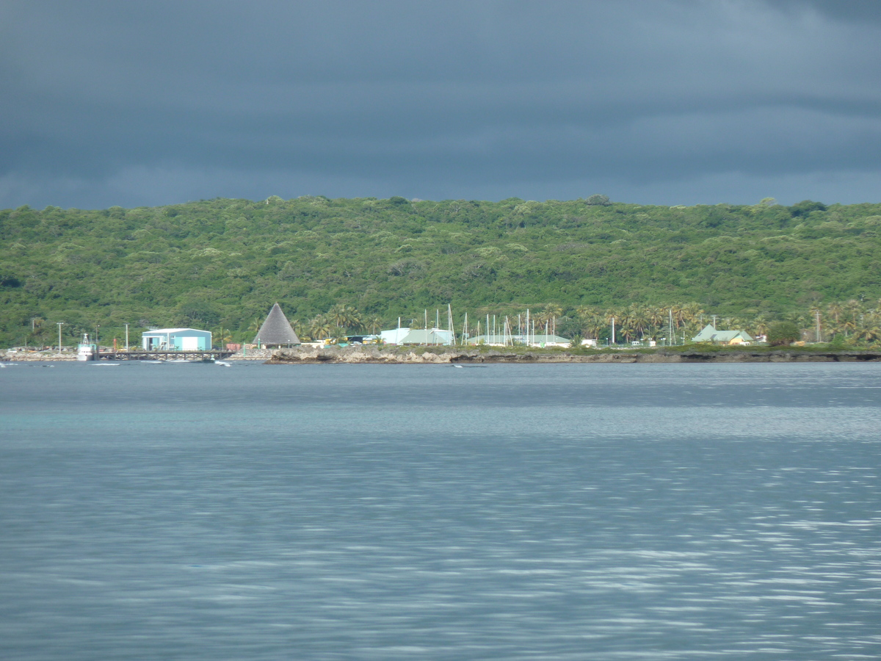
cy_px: 330
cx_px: 440
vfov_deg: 5.0
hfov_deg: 6.6
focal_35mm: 300
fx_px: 7635
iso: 80
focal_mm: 49.2
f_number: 4.9
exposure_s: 1/400
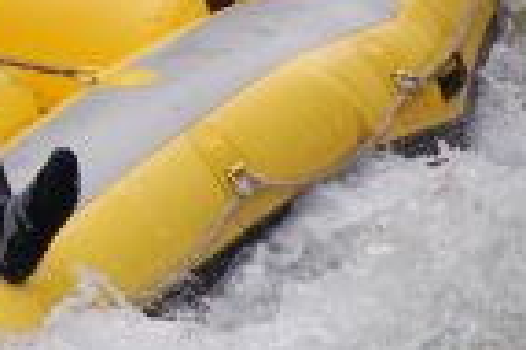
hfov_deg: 1.8
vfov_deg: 1.2
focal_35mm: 1131
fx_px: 16506
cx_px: -239
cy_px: -87
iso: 400
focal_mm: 200
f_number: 5.6
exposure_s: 1/640
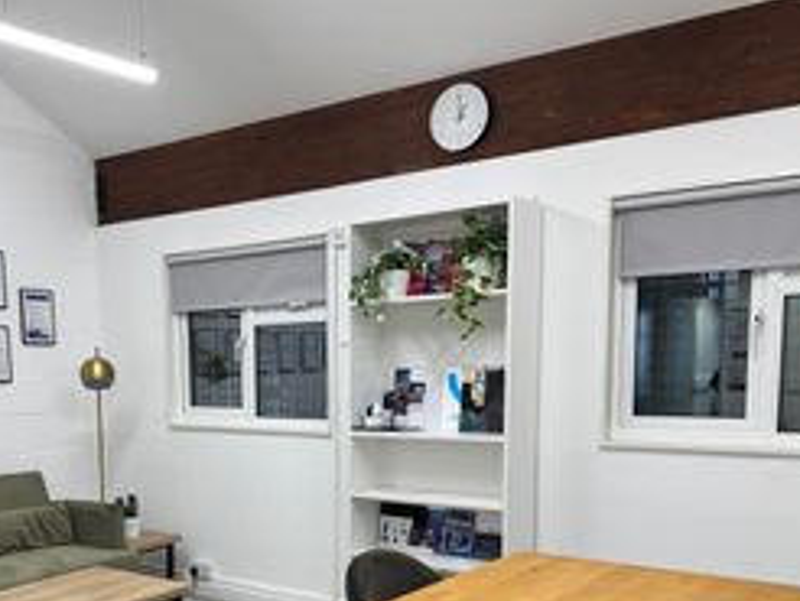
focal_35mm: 39
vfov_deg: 35.8
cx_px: 250
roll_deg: +1.6
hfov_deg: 46.9
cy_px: 474
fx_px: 902
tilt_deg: -7.2
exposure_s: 1/100
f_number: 1.78
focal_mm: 6.76
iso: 100
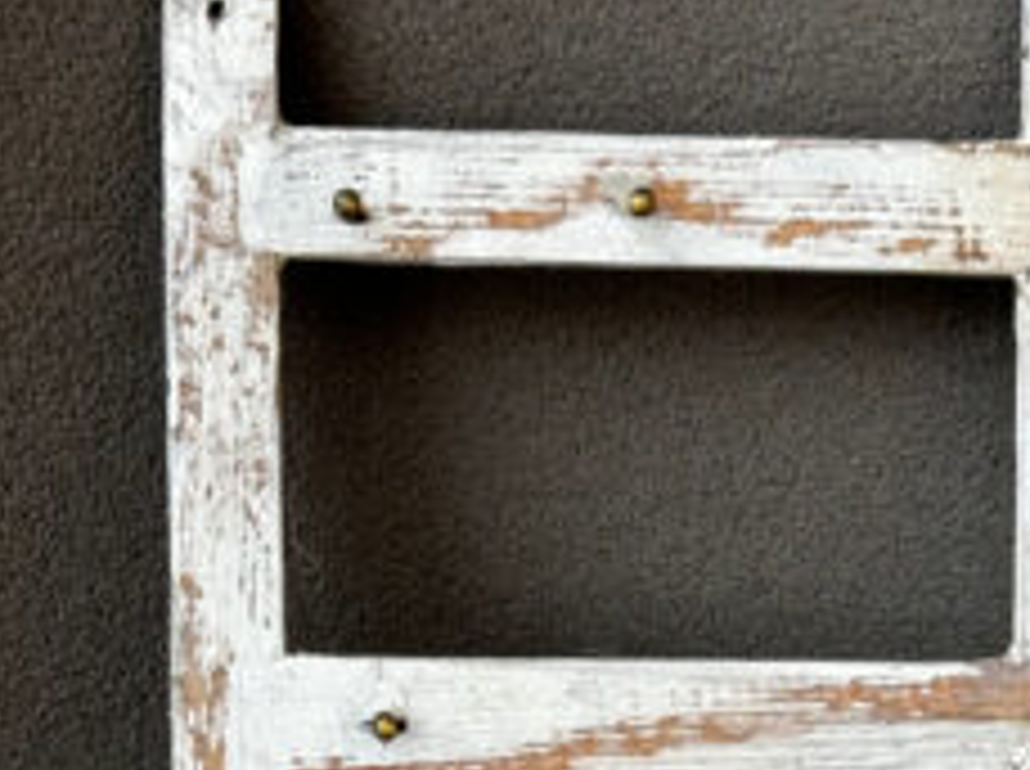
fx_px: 2495
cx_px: 661
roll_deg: -1.8
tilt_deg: -22.3
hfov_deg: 23.2
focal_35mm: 84
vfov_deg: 17.2
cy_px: 707
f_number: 1.78
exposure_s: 1/121
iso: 50
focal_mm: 6.76
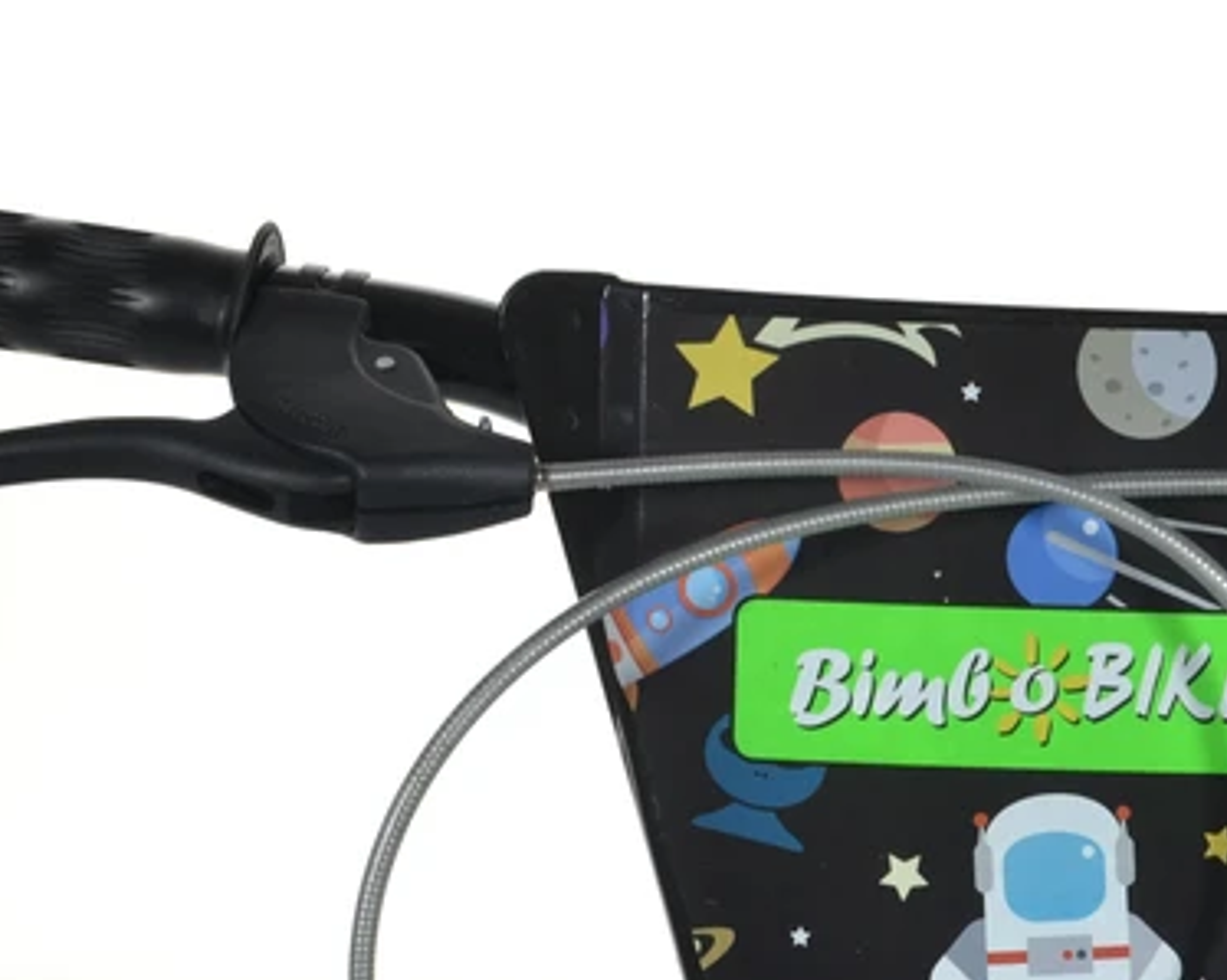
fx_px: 4647
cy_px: 523
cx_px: 1027
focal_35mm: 128
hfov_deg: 14.9
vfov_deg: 12.0
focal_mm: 34
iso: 400
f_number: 6.3
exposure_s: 1/50
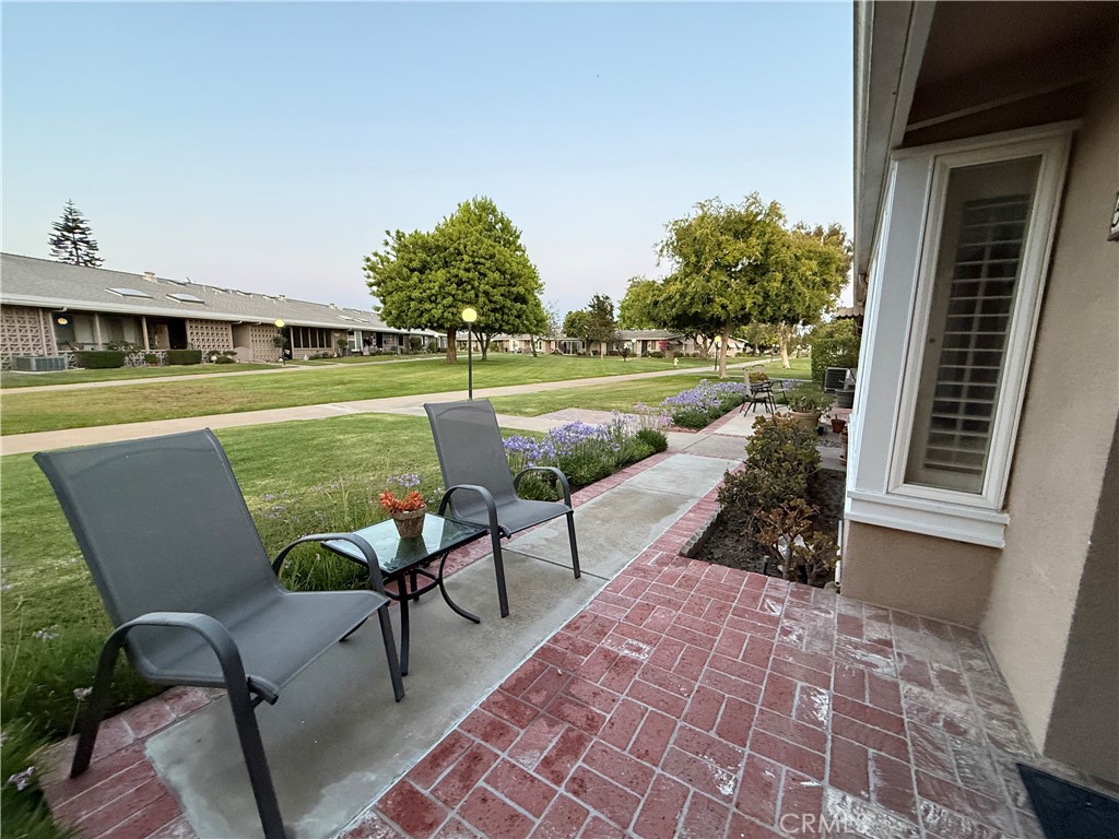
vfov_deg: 85.7
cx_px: 560
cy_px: 420
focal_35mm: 14
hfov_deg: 102.1
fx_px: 453
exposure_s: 1/60
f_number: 2.2
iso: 500
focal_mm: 2.22
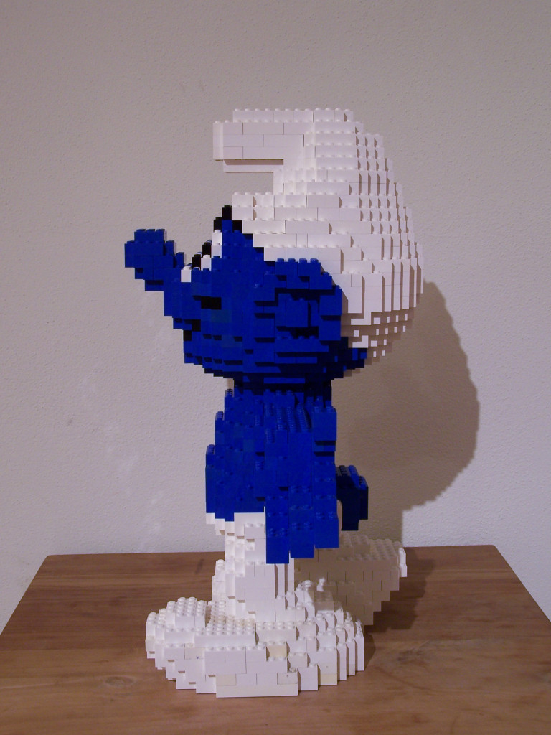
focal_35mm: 48
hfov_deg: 30.3
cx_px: 276
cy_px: 368
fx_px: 1019
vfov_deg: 39.7
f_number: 3
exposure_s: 1/2
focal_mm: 8
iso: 80
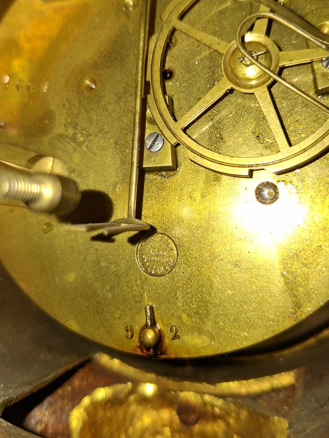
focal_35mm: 31
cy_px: 188
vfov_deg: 58.1
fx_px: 393
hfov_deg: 45.4
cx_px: 177
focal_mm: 5.54
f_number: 1.8
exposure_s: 1/25
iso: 50
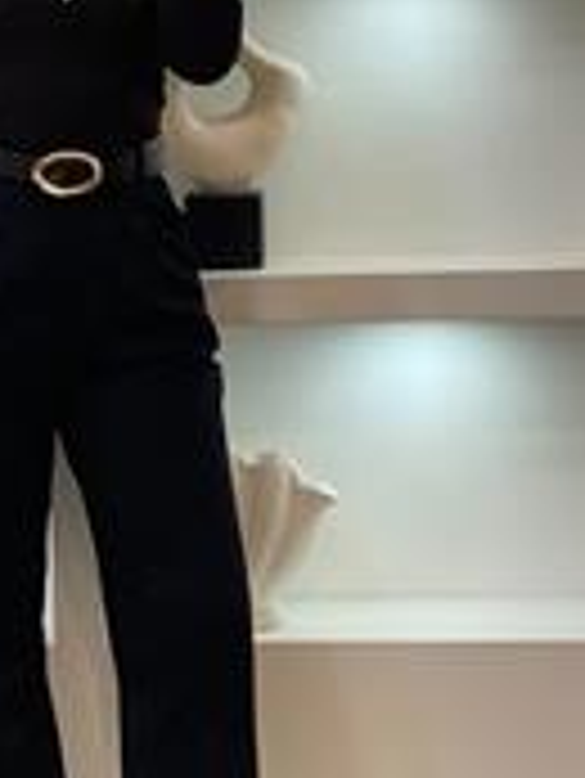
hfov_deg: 11.9
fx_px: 2791
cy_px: 344
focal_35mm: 124
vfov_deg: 15.9
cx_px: 27
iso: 80
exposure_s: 1/100
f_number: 2
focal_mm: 6
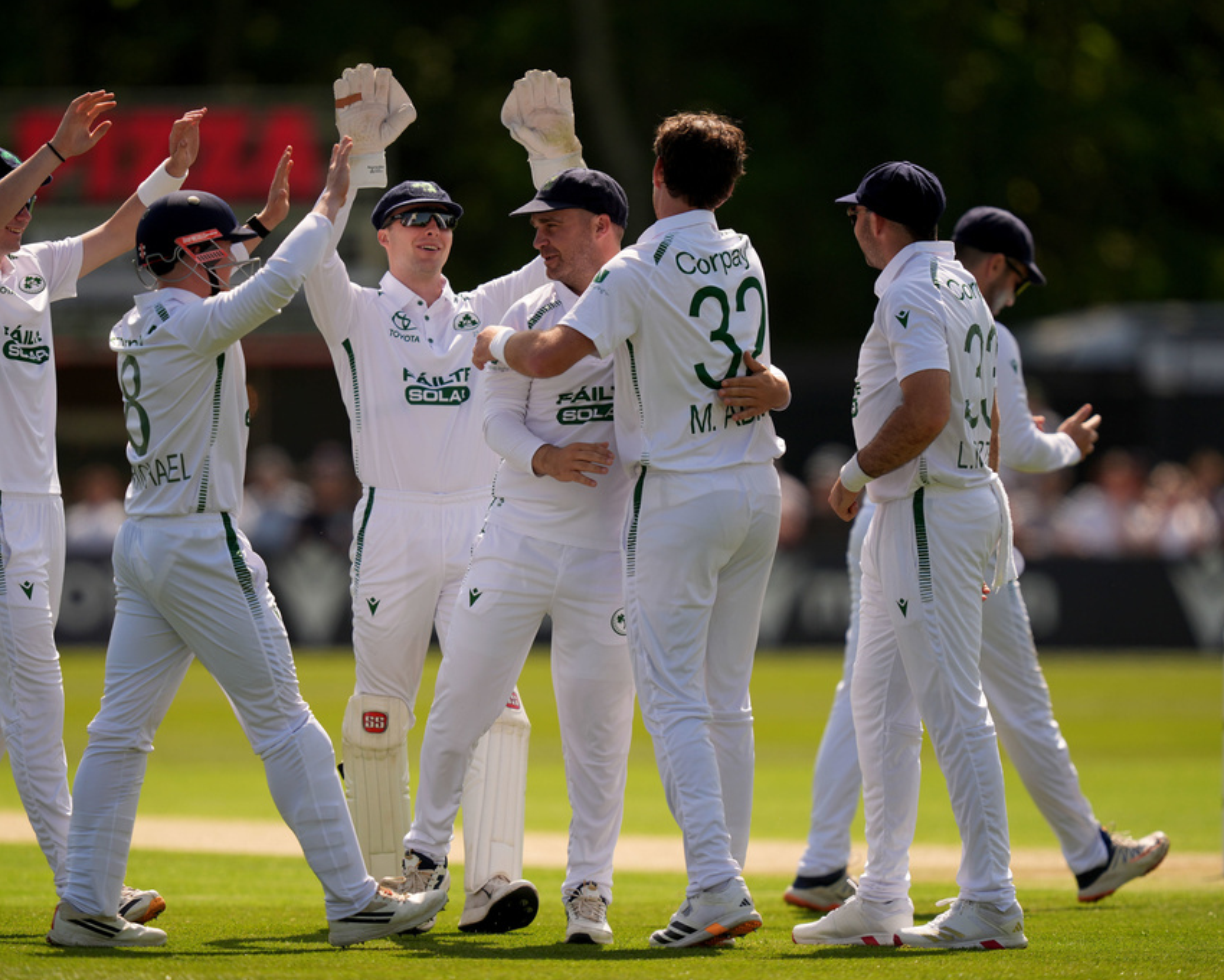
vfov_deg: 2.4
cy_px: 490
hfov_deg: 3.1
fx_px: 22931
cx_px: 595
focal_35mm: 633
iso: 250
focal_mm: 560
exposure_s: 1/2000
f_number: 4
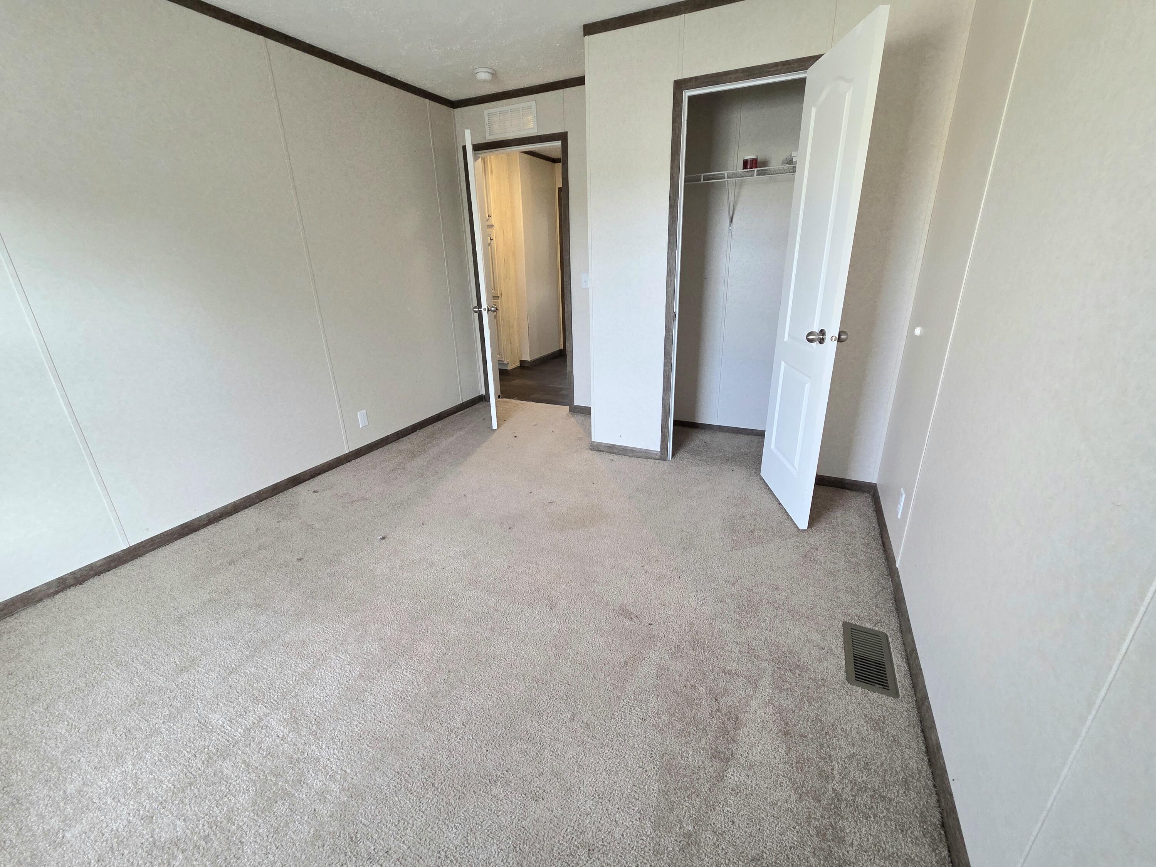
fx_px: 434
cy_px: 434
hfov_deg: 106.2
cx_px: 578
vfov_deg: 89.9
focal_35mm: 13
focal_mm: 2.2
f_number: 2.2
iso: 400
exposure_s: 1/60.2
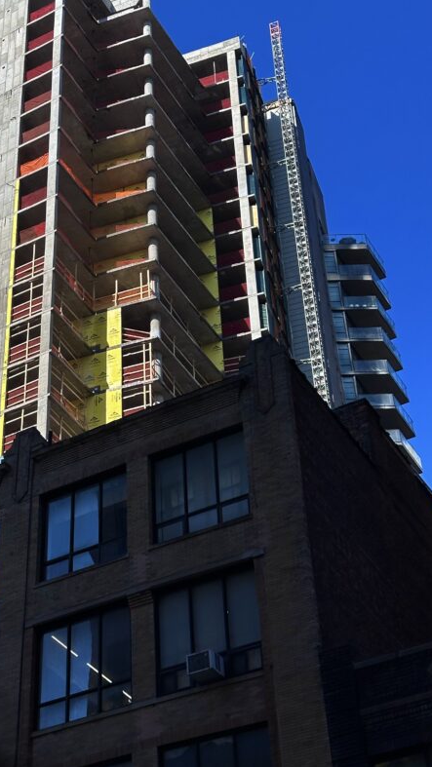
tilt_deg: +41.3
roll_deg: -3.2
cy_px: 358
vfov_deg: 31.0
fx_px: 1384
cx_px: 67
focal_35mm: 68
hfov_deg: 17.5
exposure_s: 1/5882
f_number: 1.78
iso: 64
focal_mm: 6.86
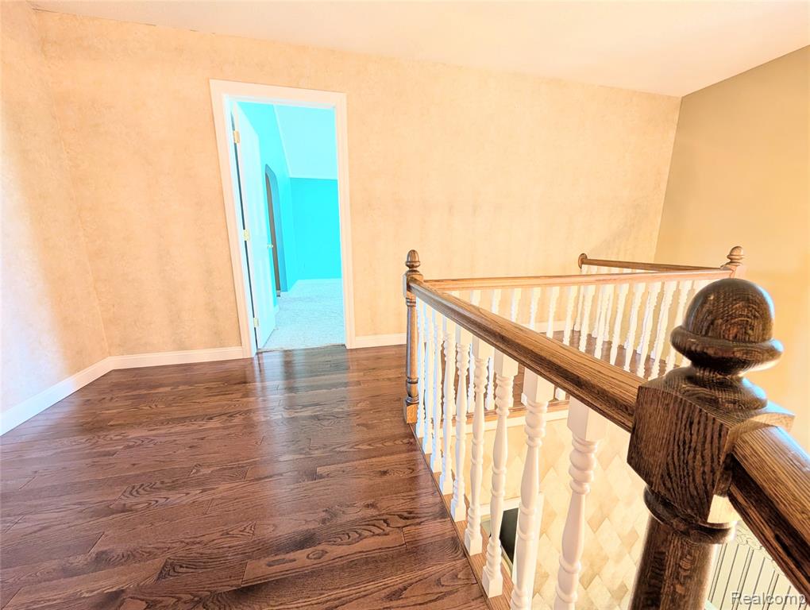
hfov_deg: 110.5
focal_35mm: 12
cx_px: 405
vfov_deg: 94.6
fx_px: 281
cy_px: 305
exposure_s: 1/24
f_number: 1.7
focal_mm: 2.02
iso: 113
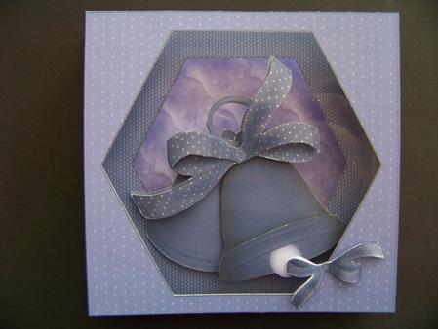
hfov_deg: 51.3
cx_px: 219
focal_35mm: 36
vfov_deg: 39.7
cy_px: 164
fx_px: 456
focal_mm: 5.85
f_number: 2.8
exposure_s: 1/30
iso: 222
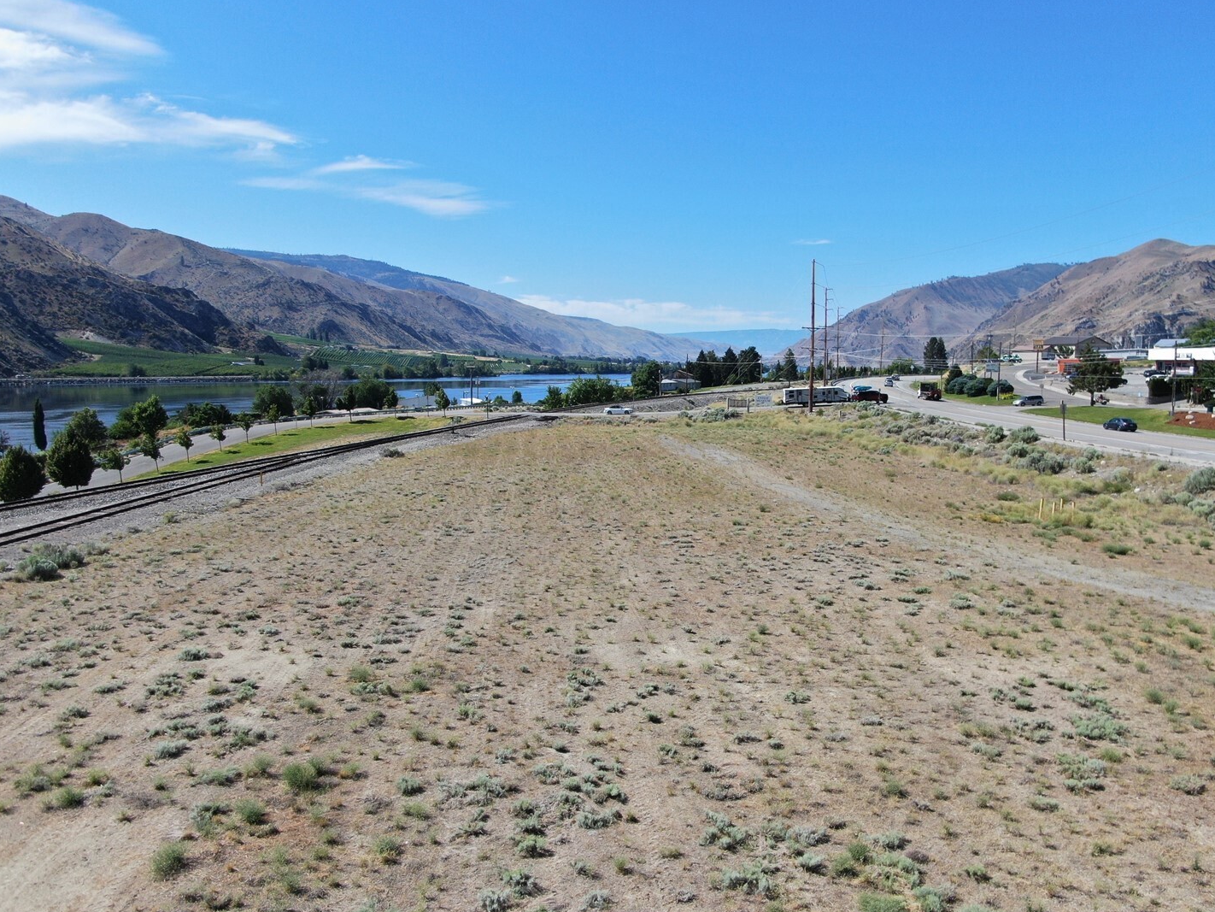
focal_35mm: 27
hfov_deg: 65.2
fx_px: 948
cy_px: 477
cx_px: 666
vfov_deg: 51.4
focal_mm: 4.39
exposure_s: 1/1250
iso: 100
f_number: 2.8
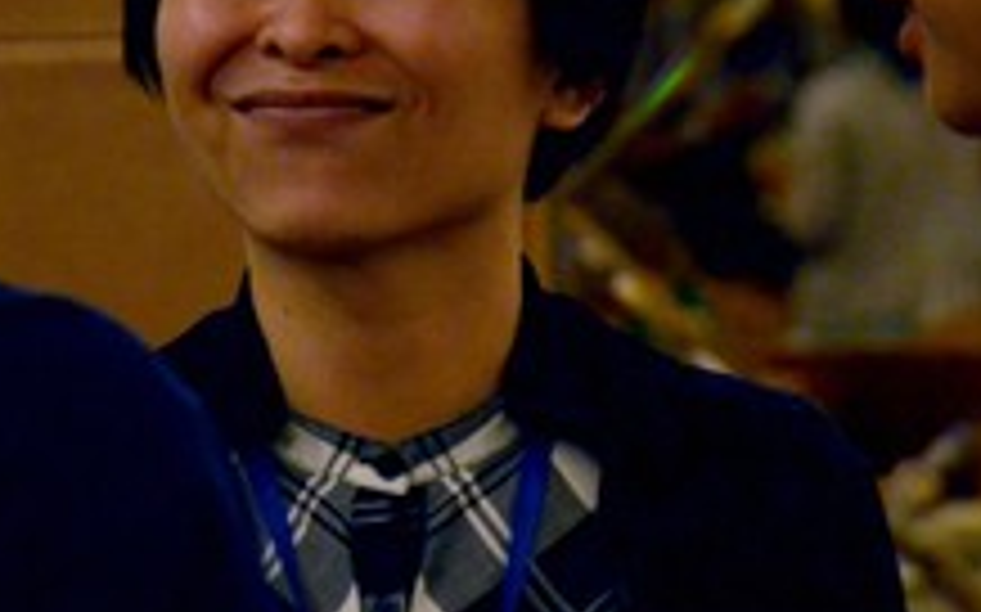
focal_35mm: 441
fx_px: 11795
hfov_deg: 4.8
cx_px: 414
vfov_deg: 3.0
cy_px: 367
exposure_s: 1/80
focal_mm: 105
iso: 3200
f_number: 5.6
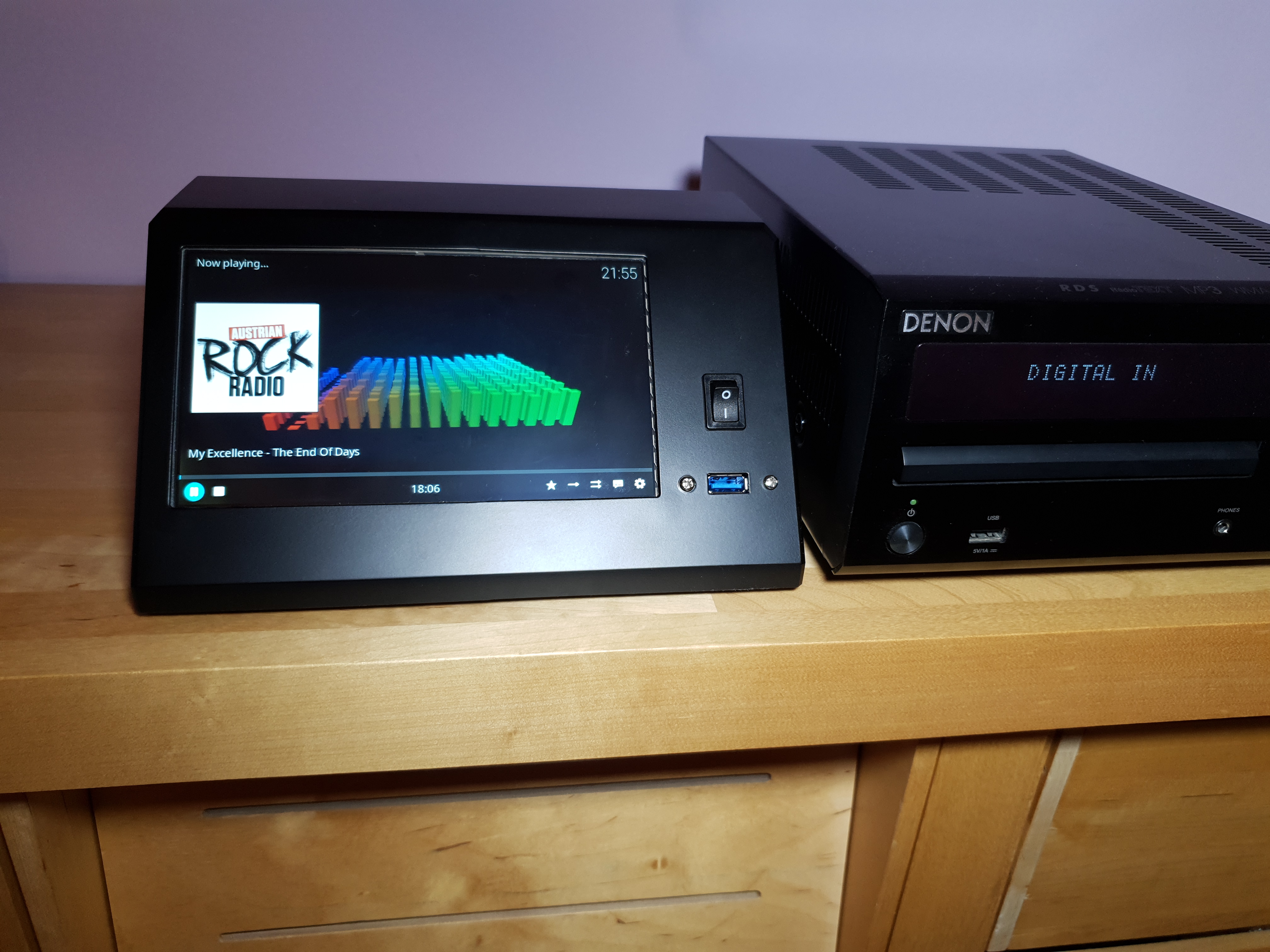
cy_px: 476
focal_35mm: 26
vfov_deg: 53.1
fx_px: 954
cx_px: 635
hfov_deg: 67.3
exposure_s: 1/50
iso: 125
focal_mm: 4.32
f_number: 1.5
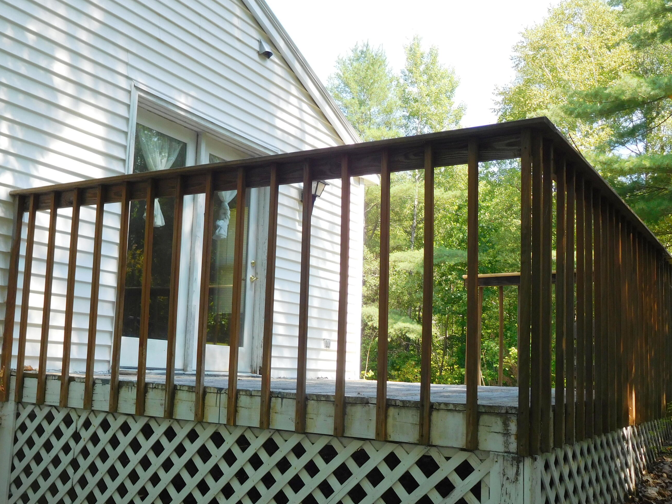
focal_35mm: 37
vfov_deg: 38.7
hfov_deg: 50.0
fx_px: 718
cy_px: 261
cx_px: 300
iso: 125
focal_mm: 5.7
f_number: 3.6
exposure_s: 1/250
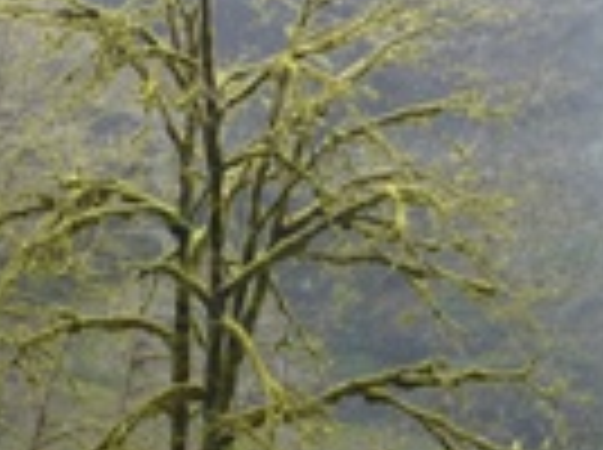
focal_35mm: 124
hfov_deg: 15.9
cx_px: 234
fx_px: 2156
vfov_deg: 11.6
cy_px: 558
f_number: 2.8
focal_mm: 6.1
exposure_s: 1/40
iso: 100
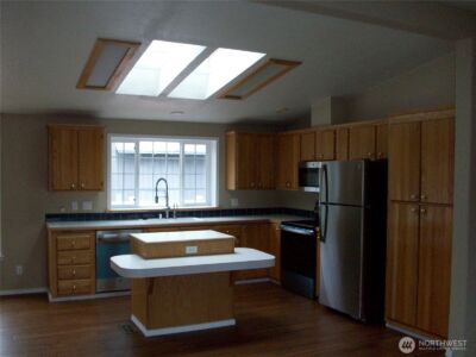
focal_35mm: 34
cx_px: 238
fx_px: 468
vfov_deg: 41.8
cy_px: 178
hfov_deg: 54.0
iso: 160
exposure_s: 1/60
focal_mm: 5.7
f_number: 2.8
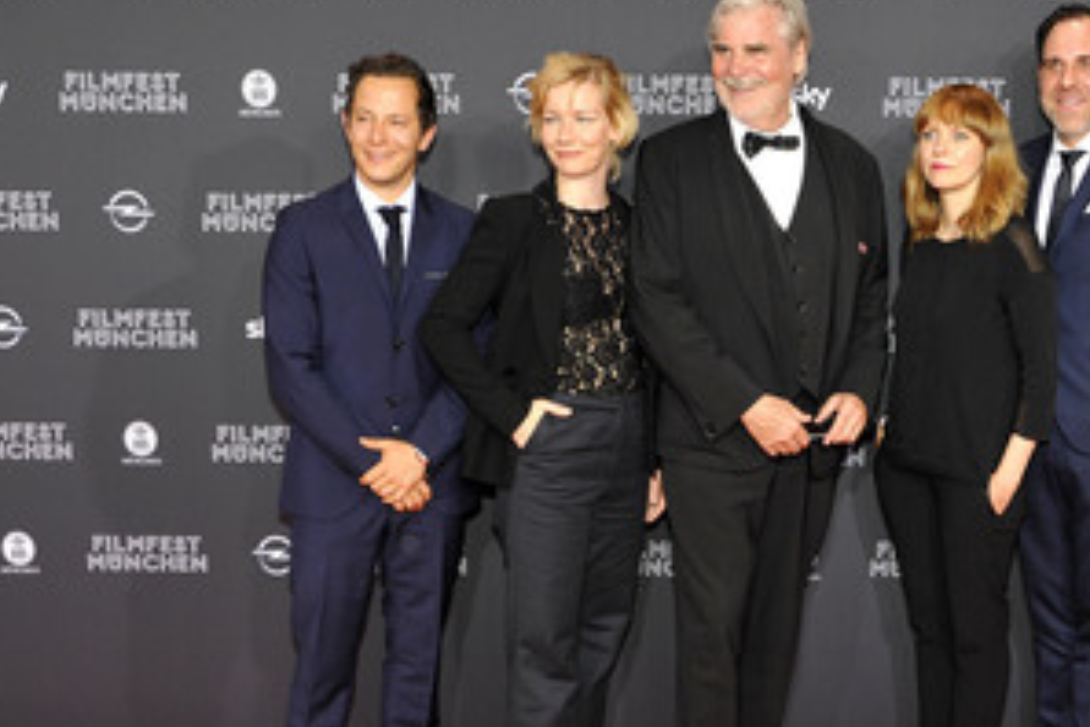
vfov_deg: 30.4
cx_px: 741
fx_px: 1332
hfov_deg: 43.8
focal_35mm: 44
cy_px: 441
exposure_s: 1/250
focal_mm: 29
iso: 1600
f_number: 8
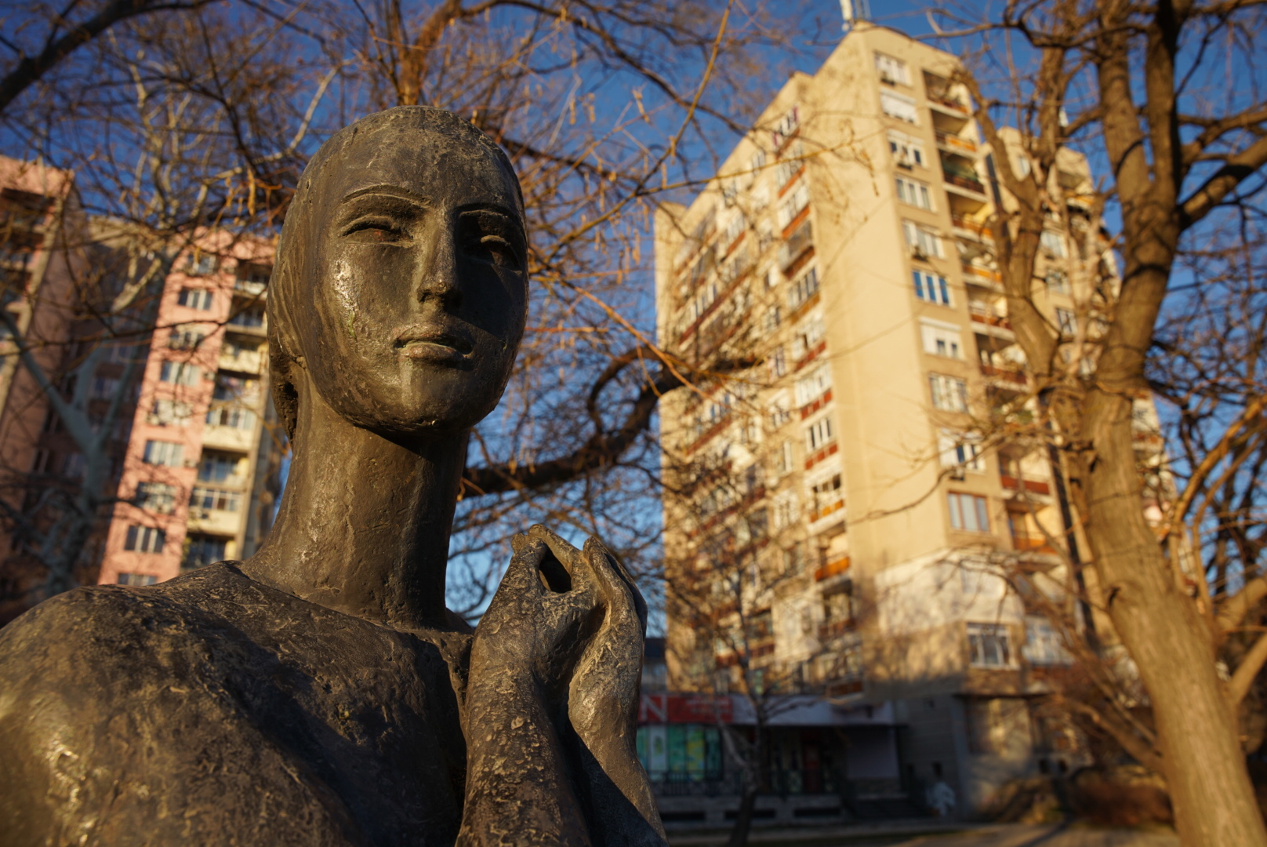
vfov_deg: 50.8
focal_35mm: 25
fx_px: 891
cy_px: 424
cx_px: 634
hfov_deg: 70.8
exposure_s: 1/160
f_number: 7.1
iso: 100
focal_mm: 25.3
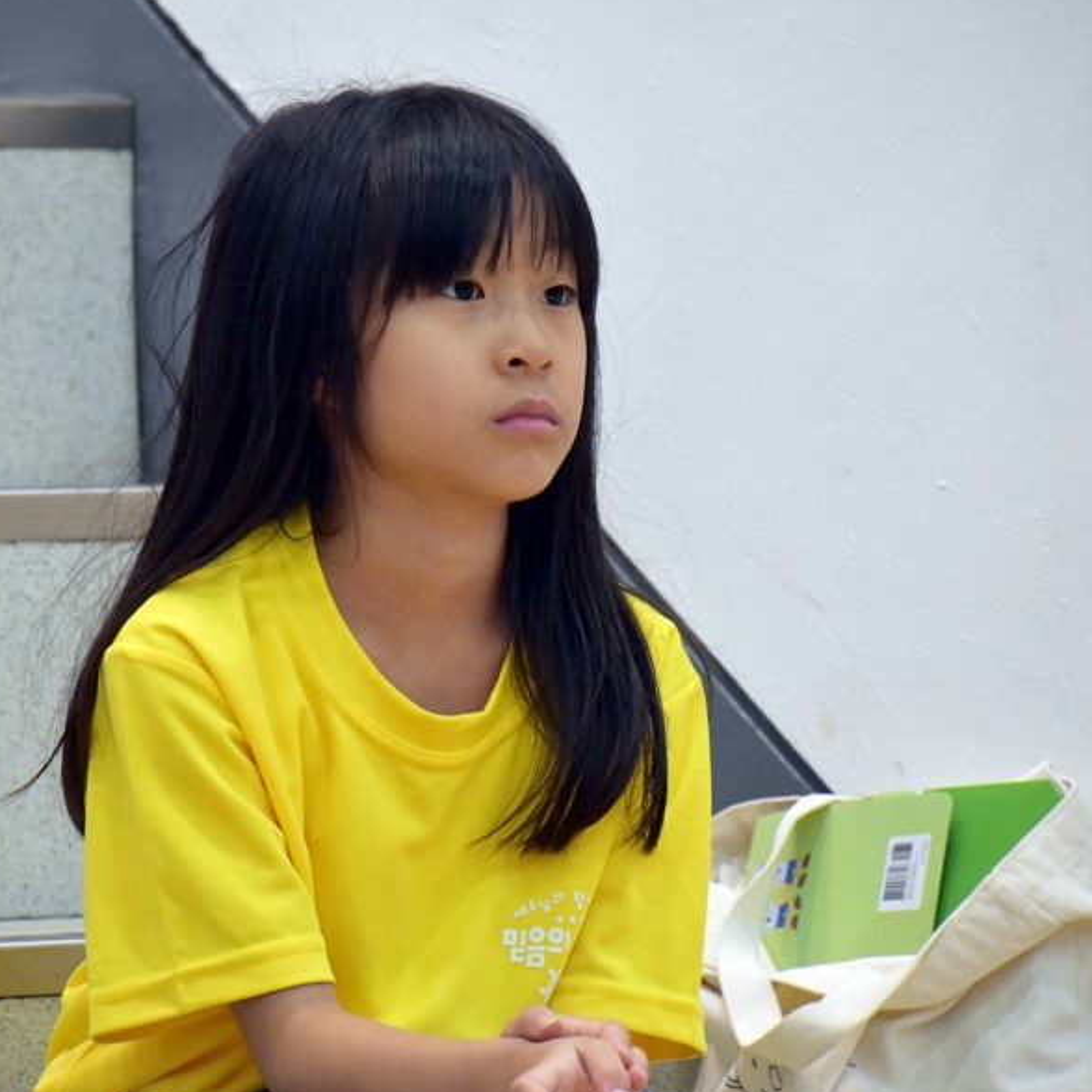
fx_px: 13919
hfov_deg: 4.5
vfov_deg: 4.5
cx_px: 459
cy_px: 546
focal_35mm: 390
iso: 2000
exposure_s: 1/125
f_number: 6.3
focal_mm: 200
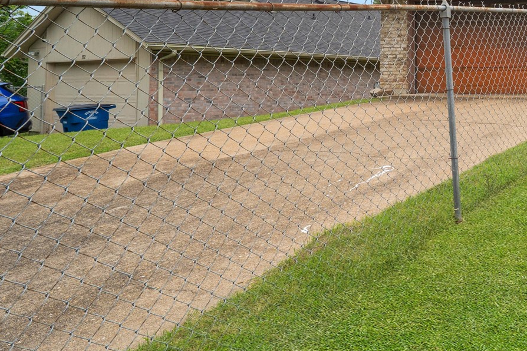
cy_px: 91
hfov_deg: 40.8
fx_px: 498
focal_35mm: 34
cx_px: 617
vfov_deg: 38.0
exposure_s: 1/250
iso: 500
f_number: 9
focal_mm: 14
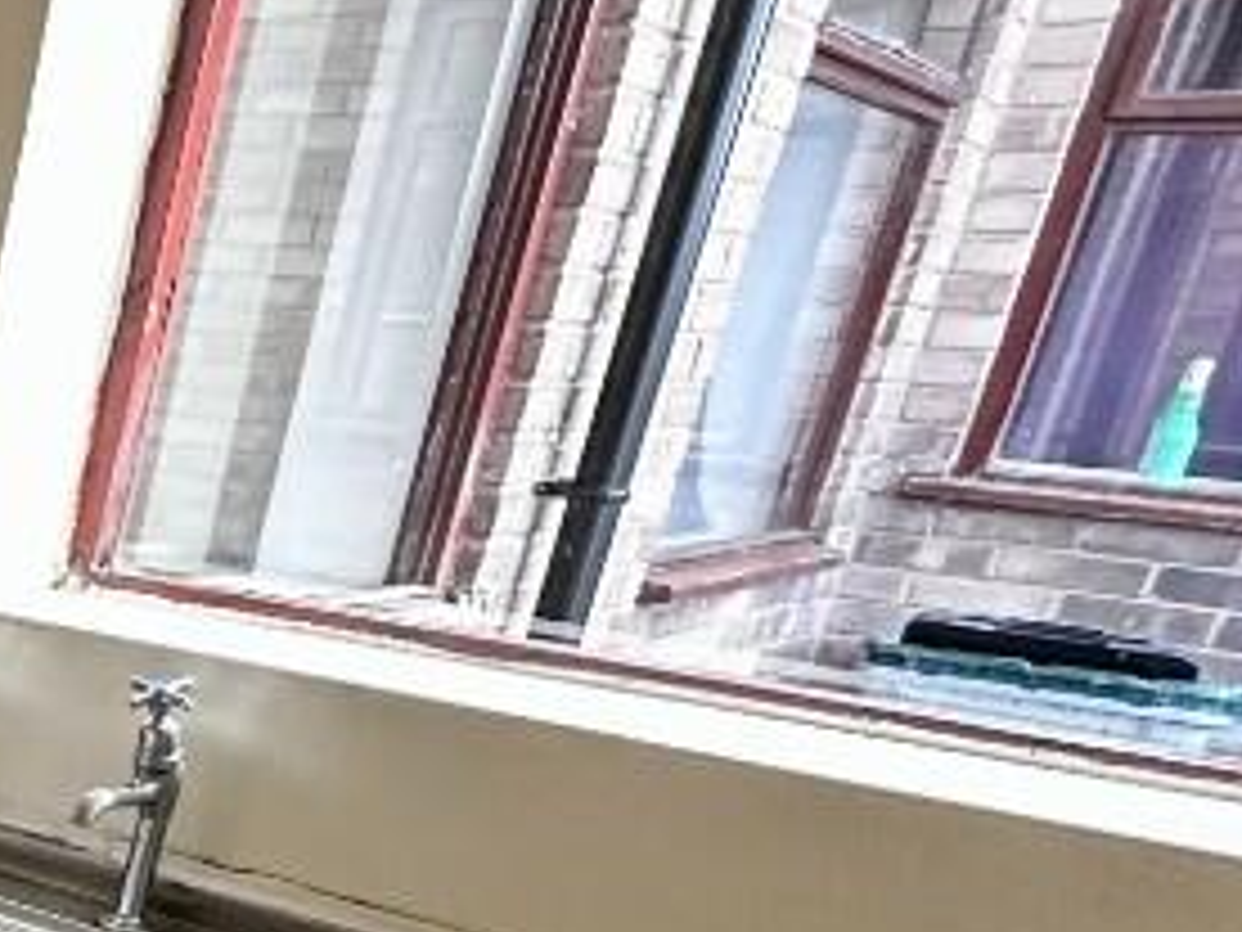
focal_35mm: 52
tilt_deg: -17.0
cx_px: -914
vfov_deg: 27.2
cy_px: 815
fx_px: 1866
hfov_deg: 23.0
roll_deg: -3.3
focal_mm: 2.22
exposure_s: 1/99
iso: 250
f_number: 2.2
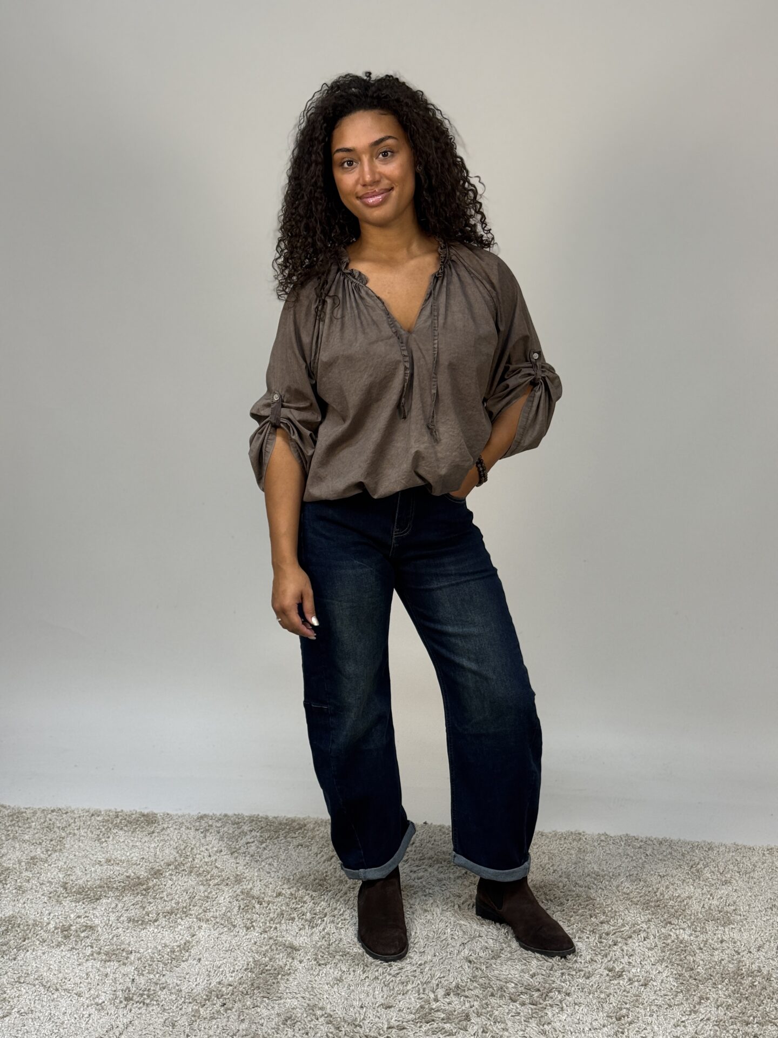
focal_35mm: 48
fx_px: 1438
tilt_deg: -11.6
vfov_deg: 39.7
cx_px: 389
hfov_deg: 30.3
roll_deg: +0.1
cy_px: 519
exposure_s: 1/70
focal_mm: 6.76
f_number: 1.78
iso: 80
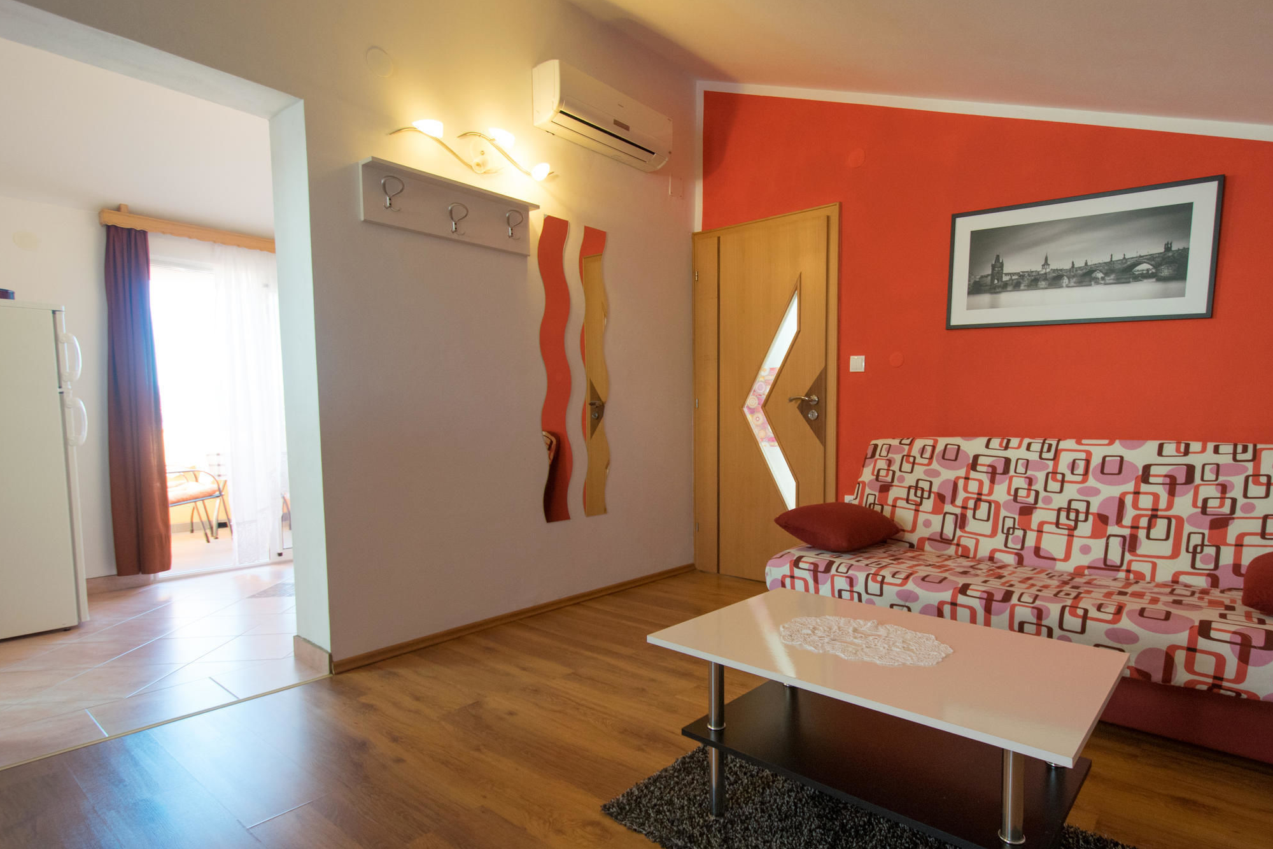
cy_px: 446
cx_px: 724
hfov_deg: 89.5
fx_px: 636
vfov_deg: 67.3
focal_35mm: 18
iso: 400
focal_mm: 10
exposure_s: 1/80
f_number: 4.5
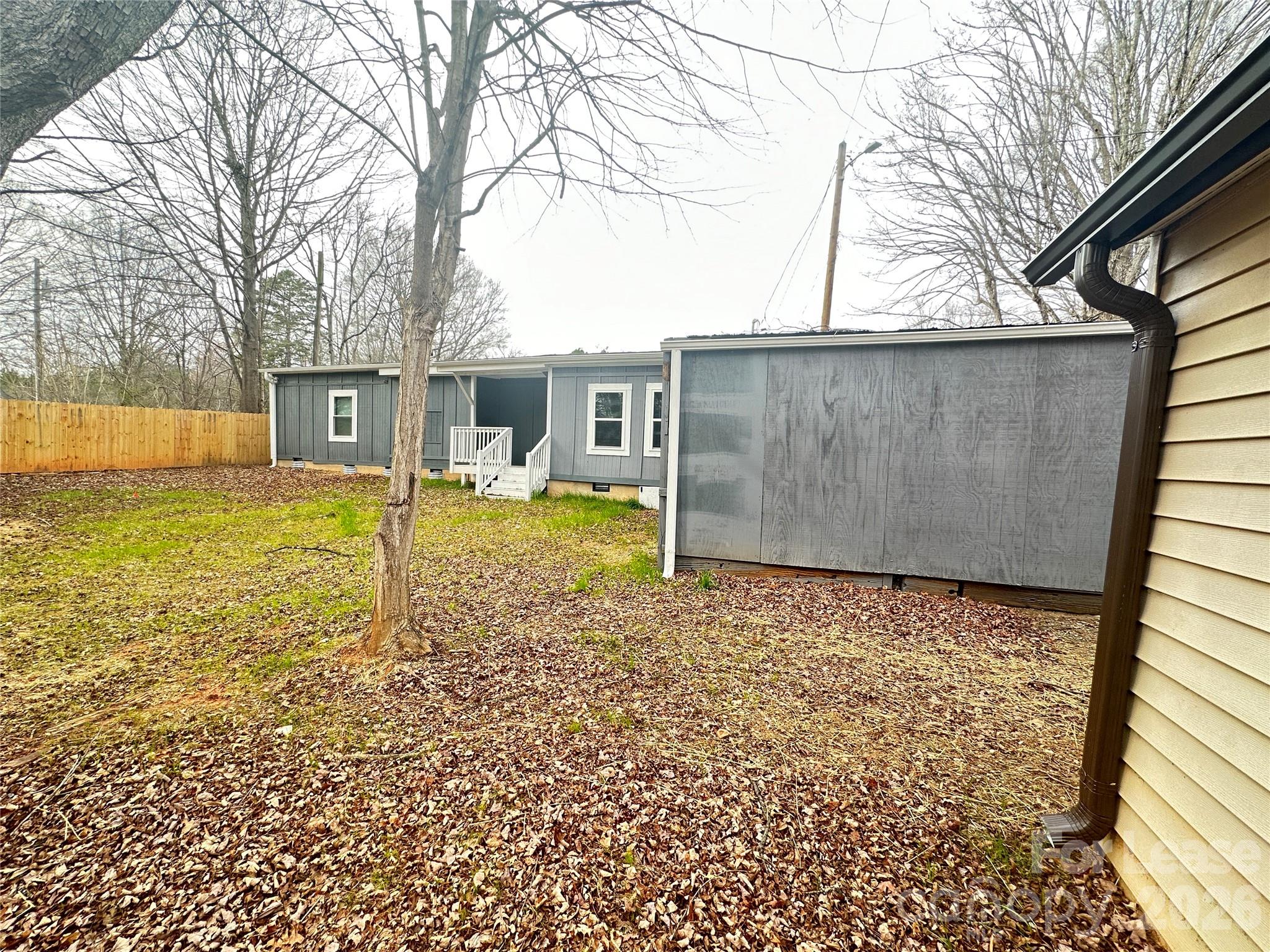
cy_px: 476
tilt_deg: -2.3
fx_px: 514
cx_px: 635
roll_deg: -3.5
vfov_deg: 85.7
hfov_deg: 102.1
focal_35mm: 14
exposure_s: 1/99
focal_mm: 2.22
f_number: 2.2
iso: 50
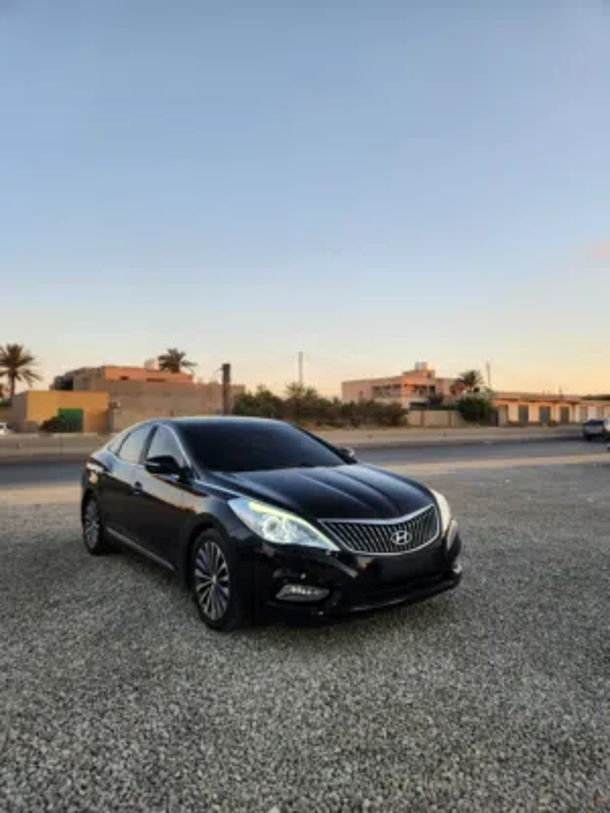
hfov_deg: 58.9
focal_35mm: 23
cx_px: 305
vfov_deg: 73.9
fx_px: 540
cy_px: 406
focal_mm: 5.4
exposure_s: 1/103
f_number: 1.8
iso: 20
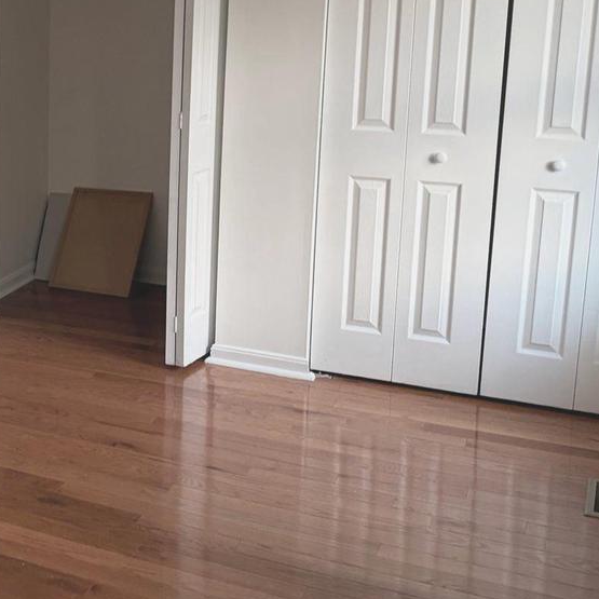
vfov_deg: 30.7
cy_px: 176
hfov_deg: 27.9
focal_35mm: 55
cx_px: -84
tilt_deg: -10.1
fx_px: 1077
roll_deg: +1.0
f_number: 1.78
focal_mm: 6.76
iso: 320
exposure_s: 1/60
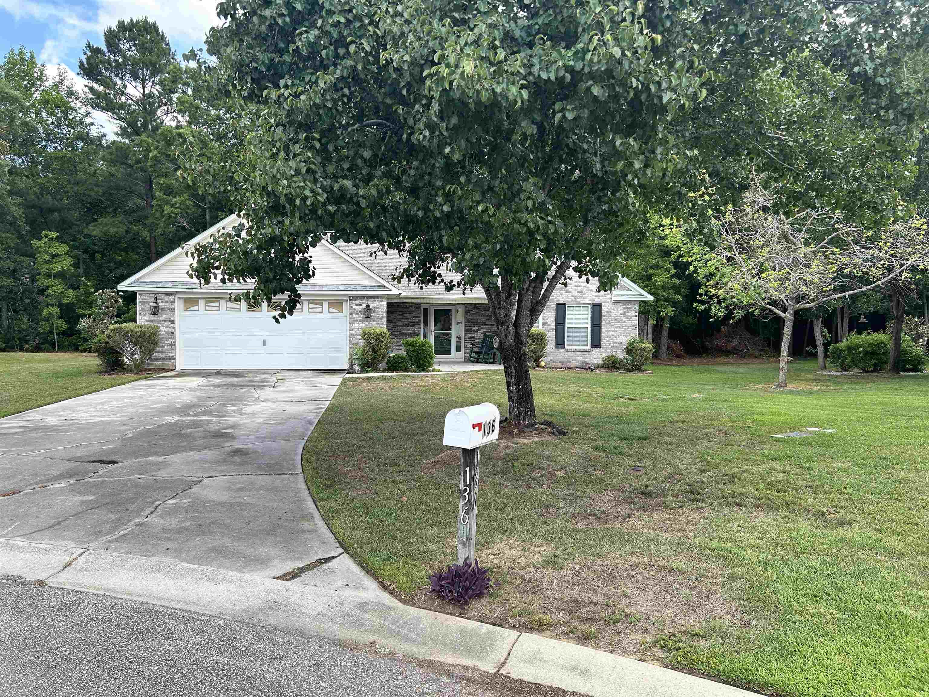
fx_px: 698
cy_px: 348
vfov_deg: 53.1
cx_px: 464
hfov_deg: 67.3
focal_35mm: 26
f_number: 1.5
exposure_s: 1/723
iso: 50
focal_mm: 5.7
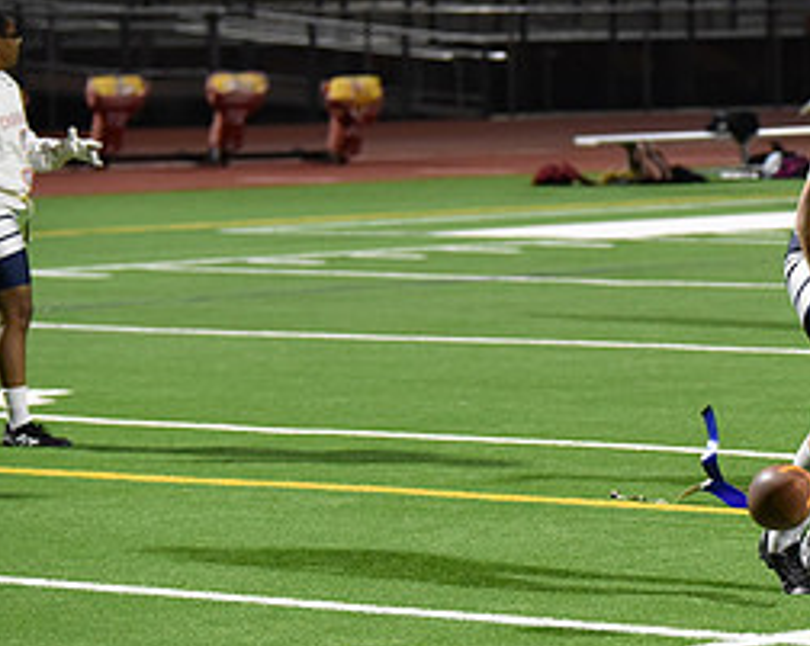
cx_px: 897
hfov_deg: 8.1
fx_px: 5699
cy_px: 204
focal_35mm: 238
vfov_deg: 6.5
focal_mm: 110
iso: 5000
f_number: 2.8
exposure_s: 1/640
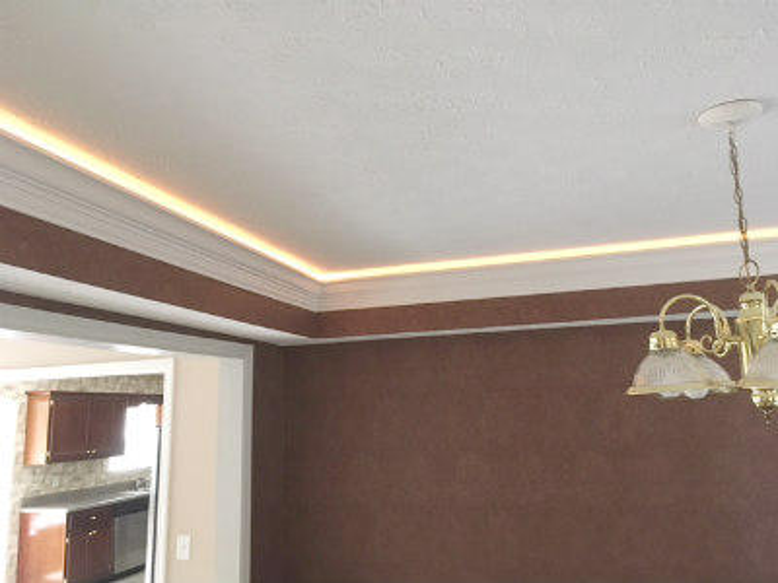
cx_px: 389
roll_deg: +1.4
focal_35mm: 29
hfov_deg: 61.7
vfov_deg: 48.2
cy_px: 292
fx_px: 652
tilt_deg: +9.8
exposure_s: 1/30
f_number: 2.2
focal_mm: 4.15
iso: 200
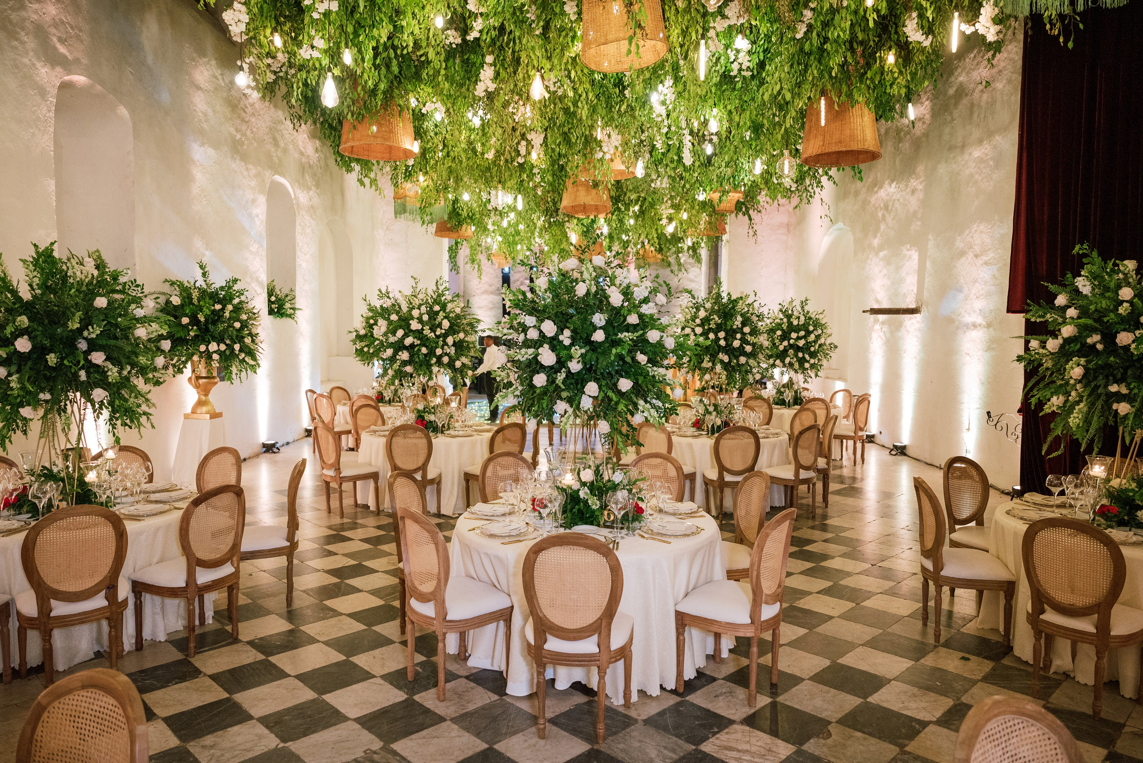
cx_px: 572
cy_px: 382
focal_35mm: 24
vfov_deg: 53.2
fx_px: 762
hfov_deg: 73.7
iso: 2000
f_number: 2.8
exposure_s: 1/100
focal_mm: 24
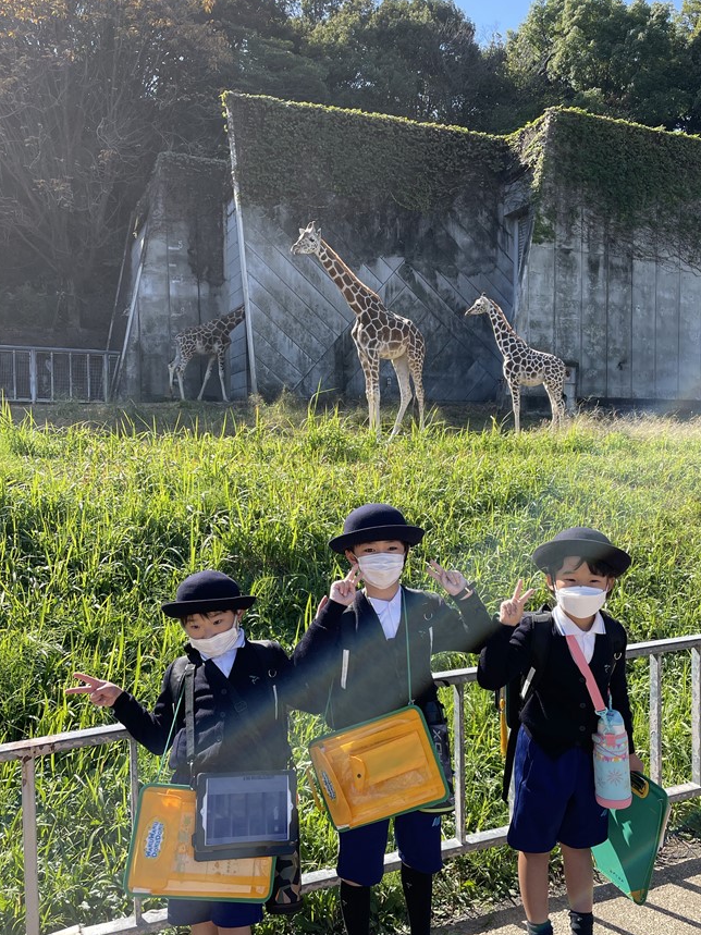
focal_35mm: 31
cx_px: 388
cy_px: 493
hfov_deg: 45.4
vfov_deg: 58.3
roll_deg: +1.6
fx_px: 837
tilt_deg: -1.4
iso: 32
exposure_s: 1/1024
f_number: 1.6
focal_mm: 4.2
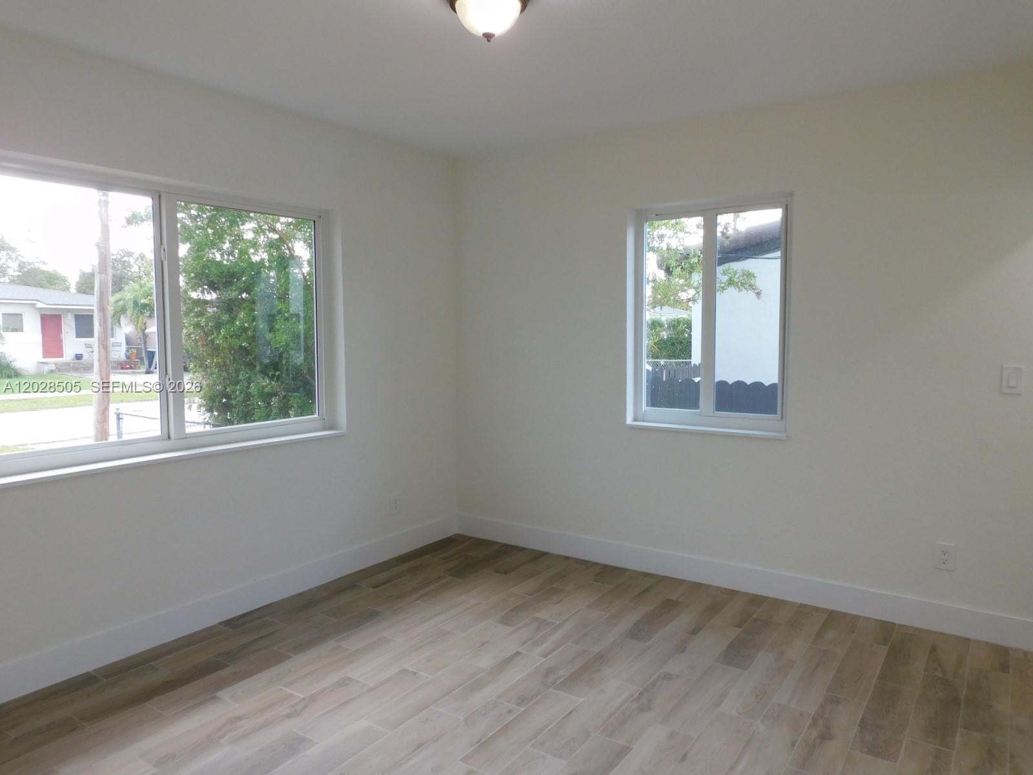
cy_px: 388
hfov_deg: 71.6
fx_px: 716
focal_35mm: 24
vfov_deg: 56.8
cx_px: 516
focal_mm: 4.3
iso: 125
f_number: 3.3
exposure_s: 1/50
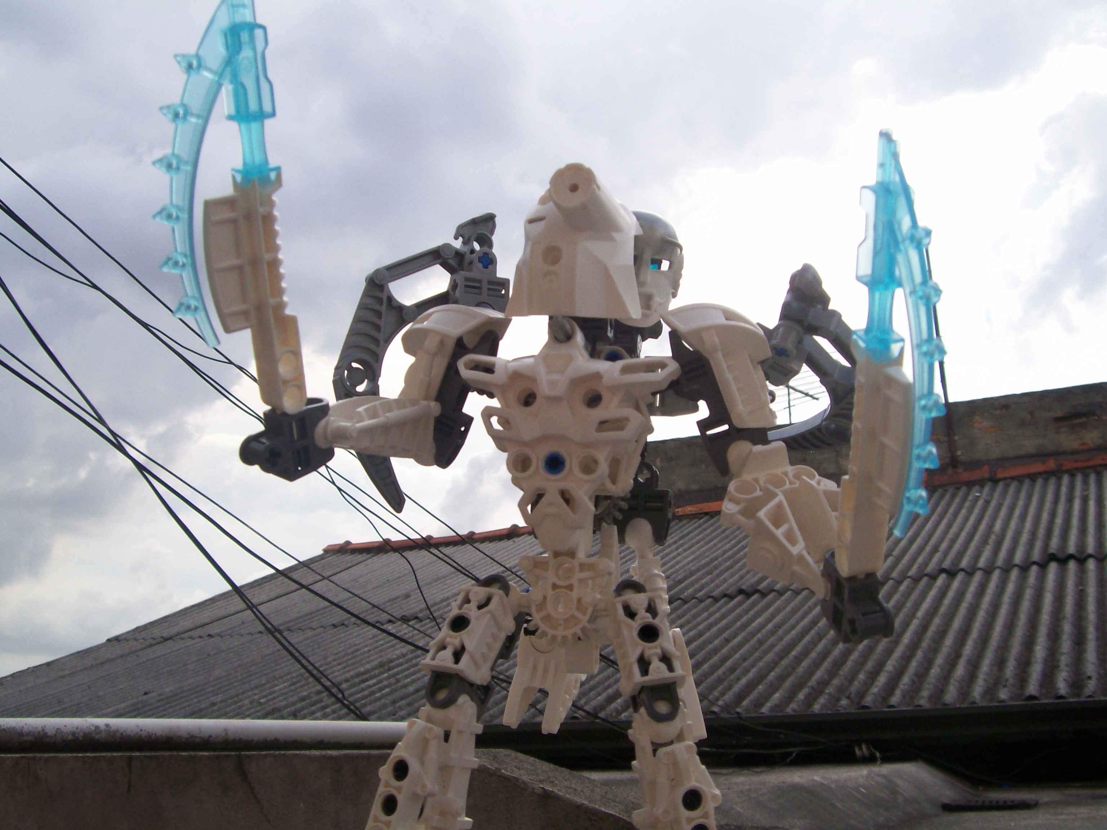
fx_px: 1151
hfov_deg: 51.4
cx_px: 554
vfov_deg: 39.7
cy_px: 415
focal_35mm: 36
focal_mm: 6
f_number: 4.8
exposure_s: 1/315
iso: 80
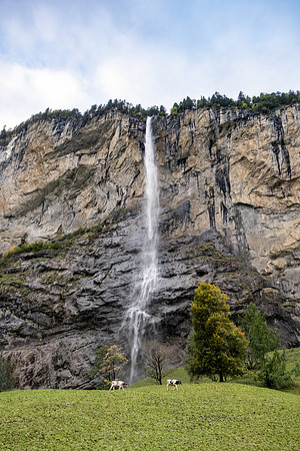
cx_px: 150
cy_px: 226
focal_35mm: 25
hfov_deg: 51.3
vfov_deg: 71.5
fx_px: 312
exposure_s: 1/125
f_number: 2.8
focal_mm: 16.5
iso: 400
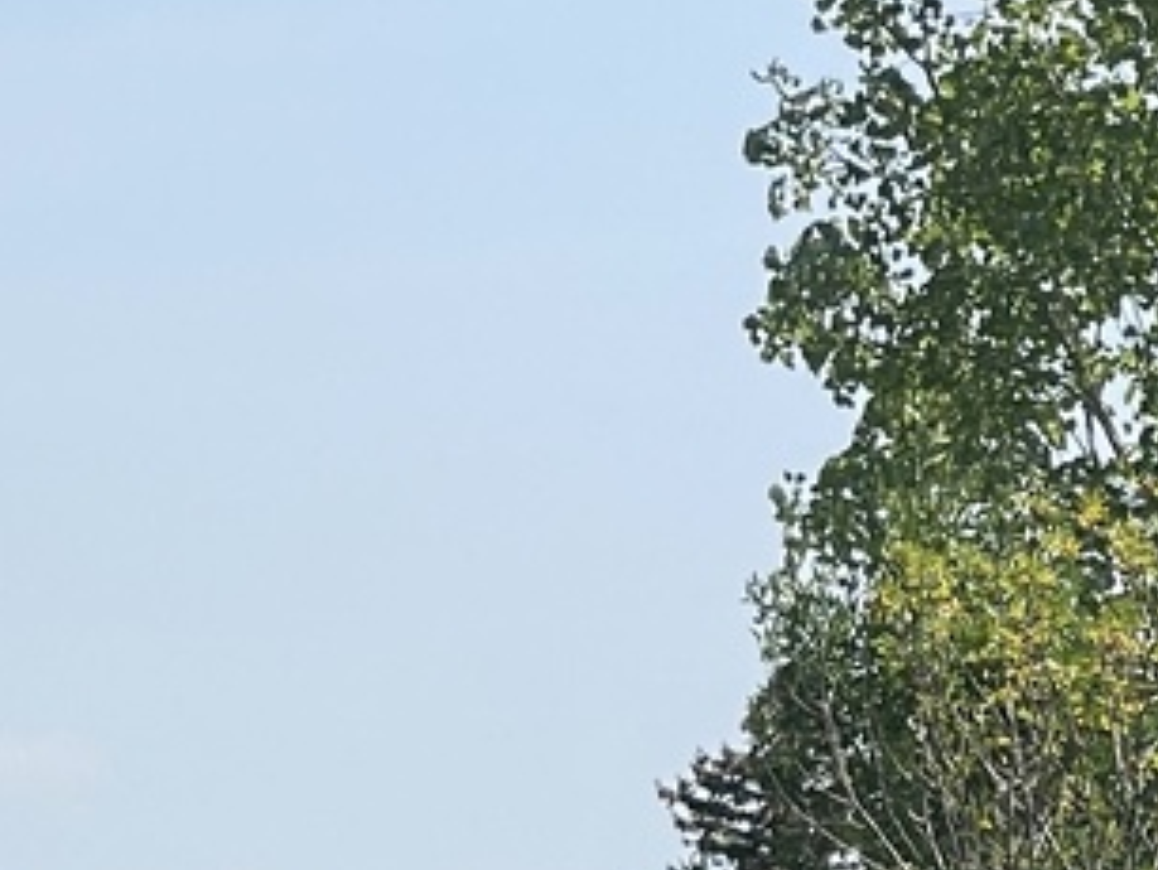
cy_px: 1517
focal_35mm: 301
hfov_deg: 6.4
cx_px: -995
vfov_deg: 4.9
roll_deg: -0.8
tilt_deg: -2.4
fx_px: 10077
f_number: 2.2
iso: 20
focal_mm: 7.5
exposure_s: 1/960
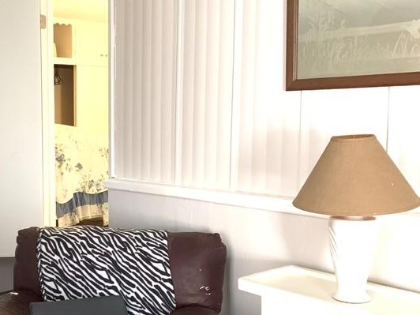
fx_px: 607
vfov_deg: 29.1
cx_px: 84
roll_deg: +0.9
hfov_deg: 36.9
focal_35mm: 50
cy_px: 176
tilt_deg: -6.4
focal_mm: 4.25
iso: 640
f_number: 1.8
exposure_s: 1/30
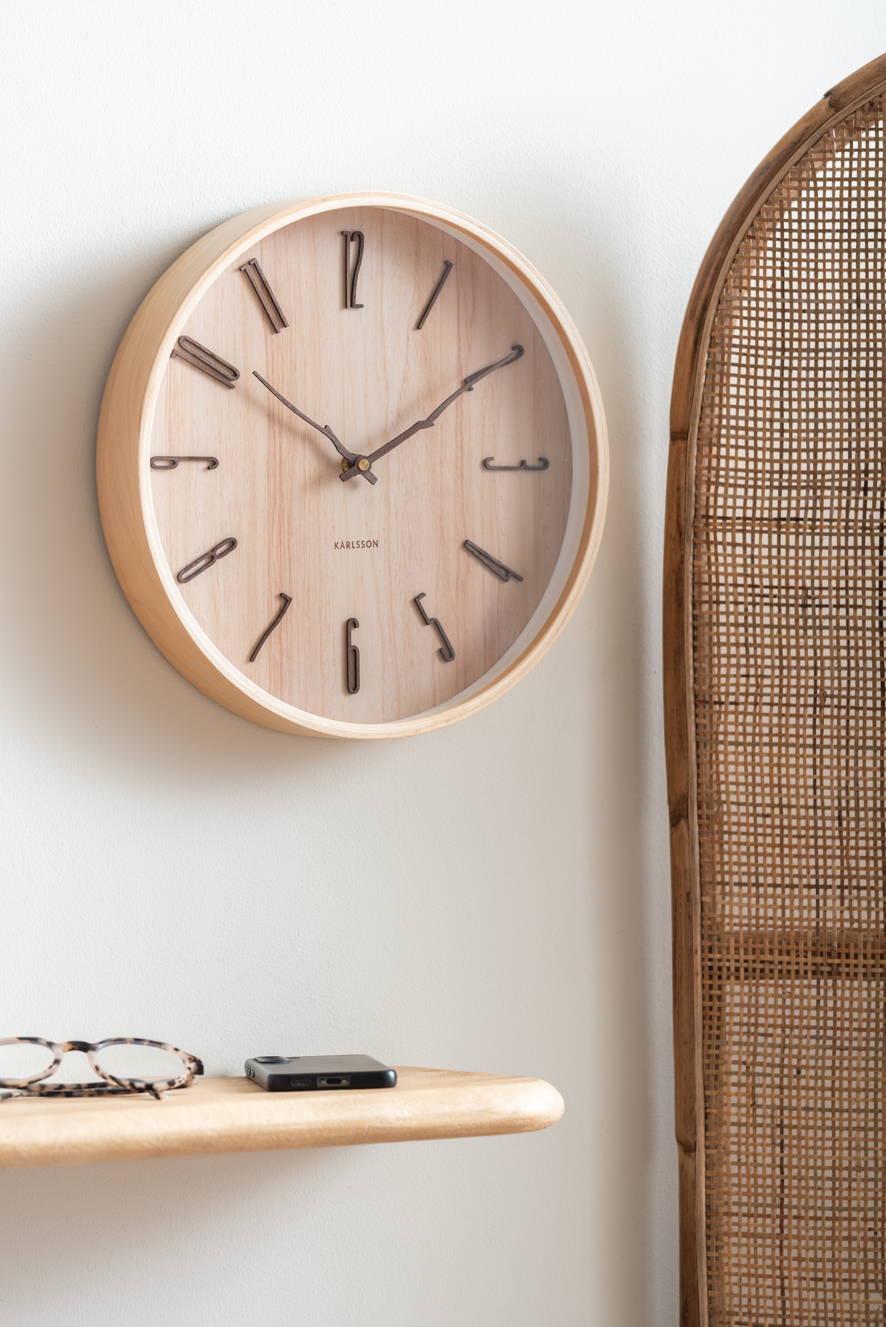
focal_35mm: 185
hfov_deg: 7.4
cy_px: 664
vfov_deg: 11.1
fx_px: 6823
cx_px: 443
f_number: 4.5
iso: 125
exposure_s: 1/125
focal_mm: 185
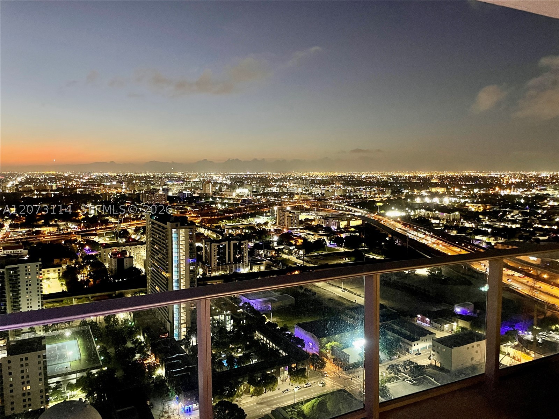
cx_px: 280
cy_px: 210
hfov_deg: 67.3
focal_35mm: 26
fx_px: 420
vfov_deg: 53.1
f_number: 1.6
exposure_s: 1/30
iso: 800
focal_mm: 4.2
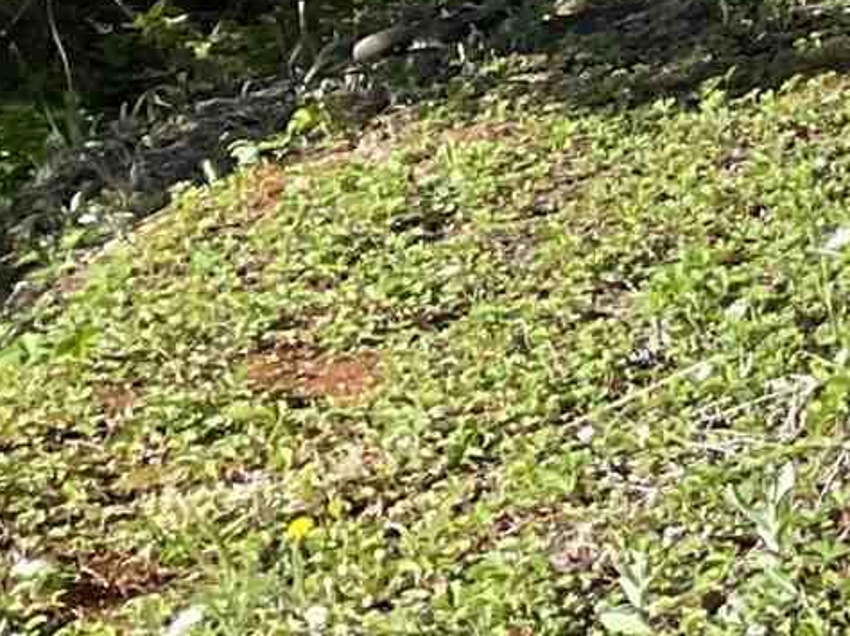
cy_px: -1285
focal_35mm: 188
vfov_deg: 7.0
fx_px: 4614
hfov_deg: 8.7
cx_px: 2572
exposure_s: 1/804
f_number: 1.8
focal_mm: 3
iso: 16
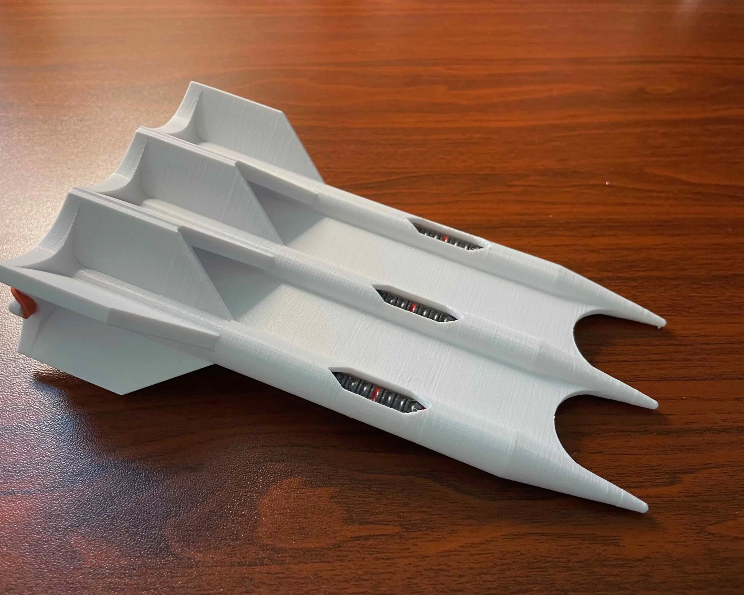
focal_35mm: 30
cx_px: 353
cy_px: 328
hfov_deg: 58.7
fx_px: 660
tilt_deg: -46.9
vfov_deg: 48.4
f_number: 1.6
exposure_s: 1/60
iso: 125
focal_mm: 4.2
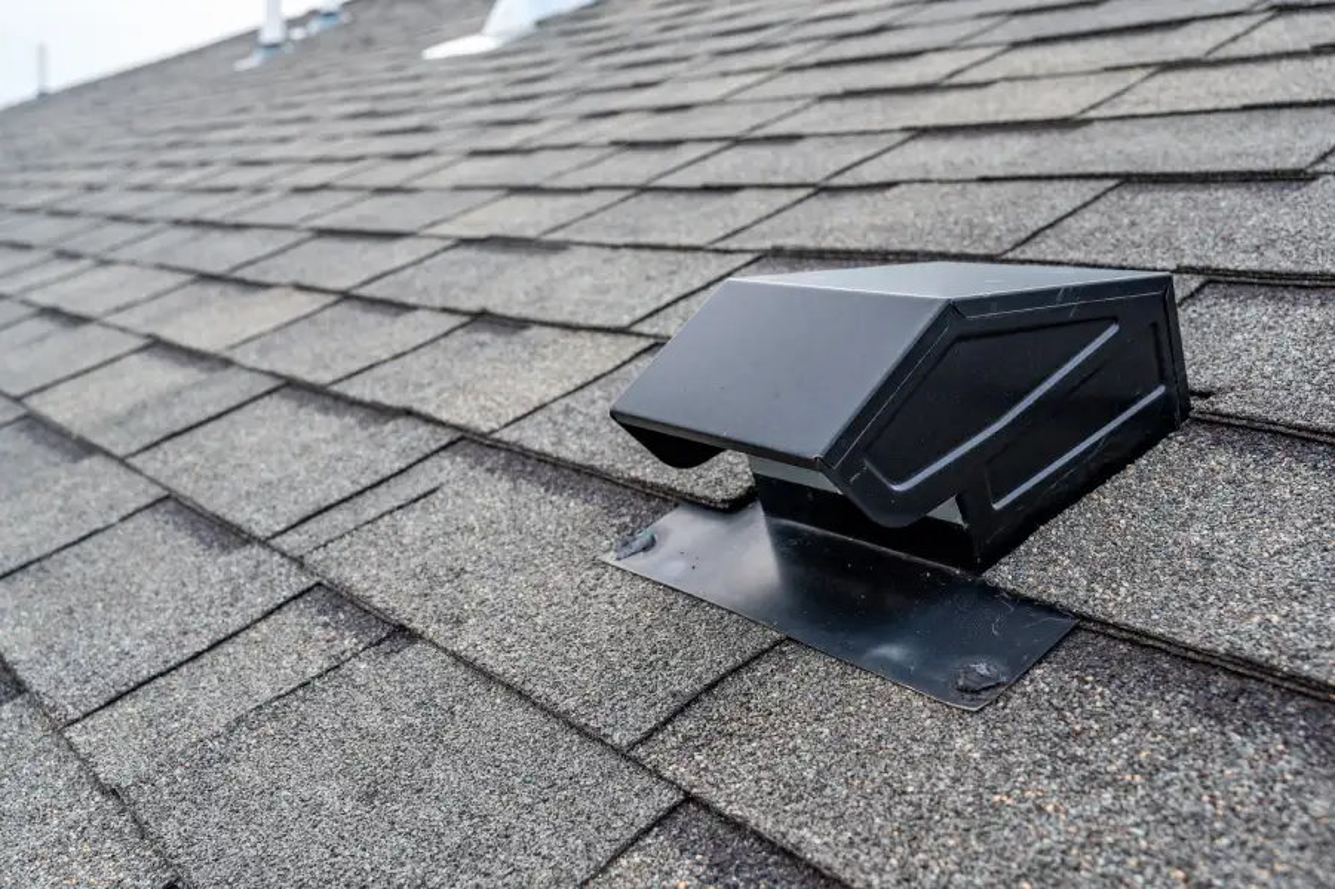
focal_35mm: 36
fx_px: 1334
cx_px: 668
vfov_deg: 36.8
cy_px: 444
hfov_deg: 53.2
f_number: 7.1
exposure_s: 1/40
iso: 100
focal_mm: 36
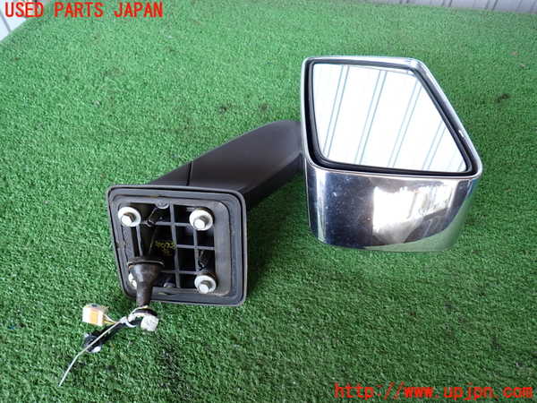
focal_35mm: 25
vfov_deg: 54.9
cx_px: 268
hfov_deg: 69.4
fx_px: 388
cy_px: 202
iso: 200
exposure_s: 1/60
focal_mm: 4.5
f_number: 2
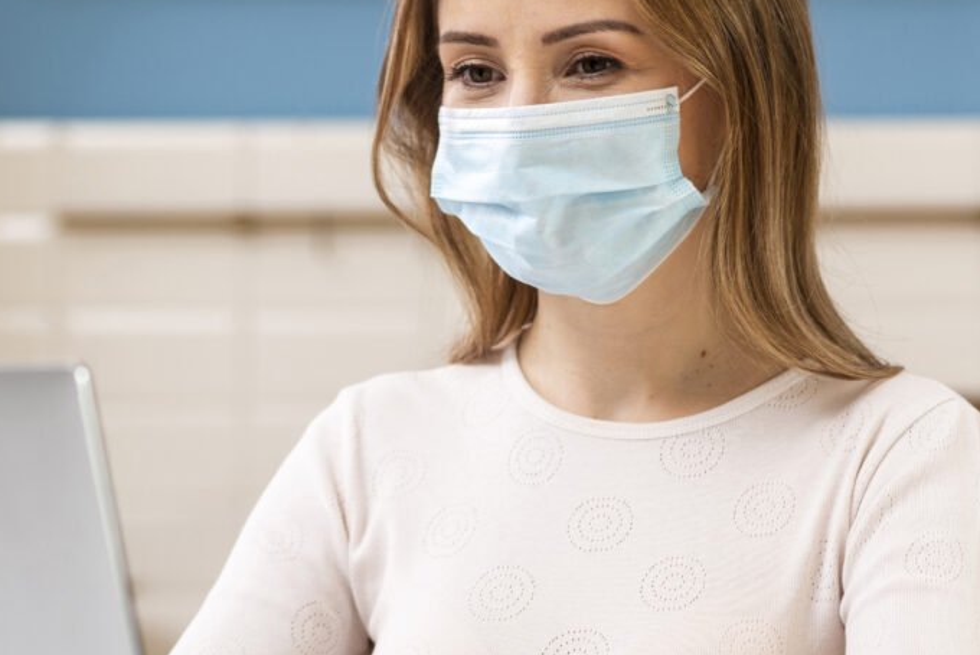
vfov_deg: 9.2
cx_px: 418
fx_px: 4085
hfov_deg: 13.7
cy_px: 405
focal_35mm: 150
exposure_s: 1/160
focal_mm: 85
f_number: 3.5
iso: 250
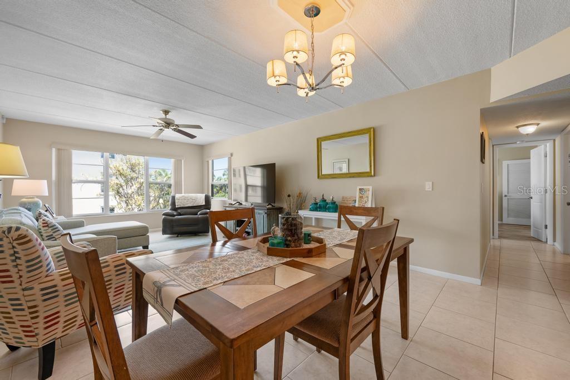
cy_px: 190
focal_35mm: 15
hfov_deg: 100.4
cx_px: 285
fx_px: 238
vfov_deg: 77.3
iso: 400
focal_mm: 15
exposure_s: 1/20
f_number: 8
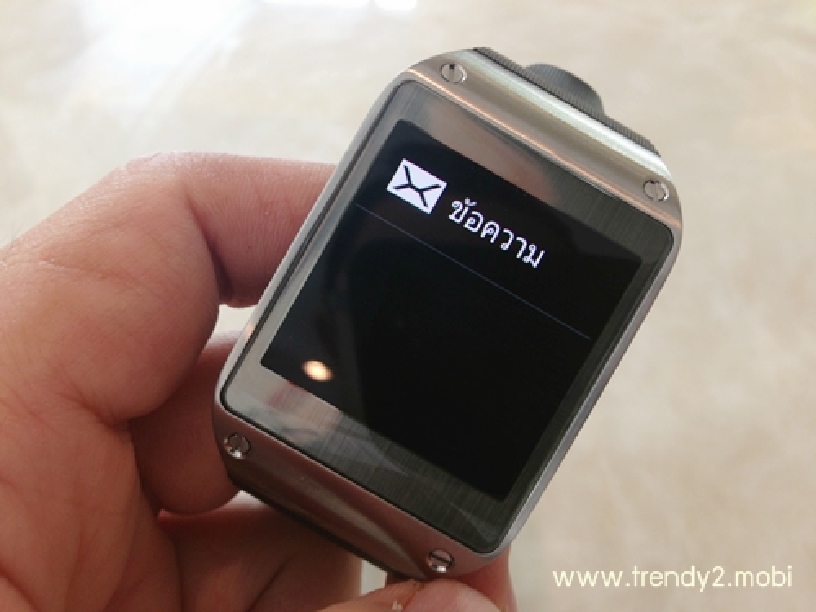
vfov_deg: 42.9
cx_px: 408
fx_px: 778
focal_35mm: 33
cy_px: 306
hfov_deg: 55.4
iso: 50
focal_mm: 4.13
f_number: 2.4
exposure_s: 1/20
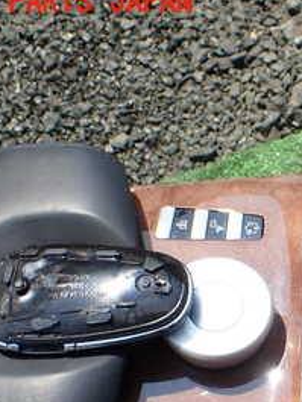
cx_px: 372
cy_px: 325
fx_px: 790
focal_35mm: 68
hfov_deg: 20.1
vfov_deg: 27.9
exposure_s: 1/800
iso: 100
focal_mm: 5.4
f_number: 3.2
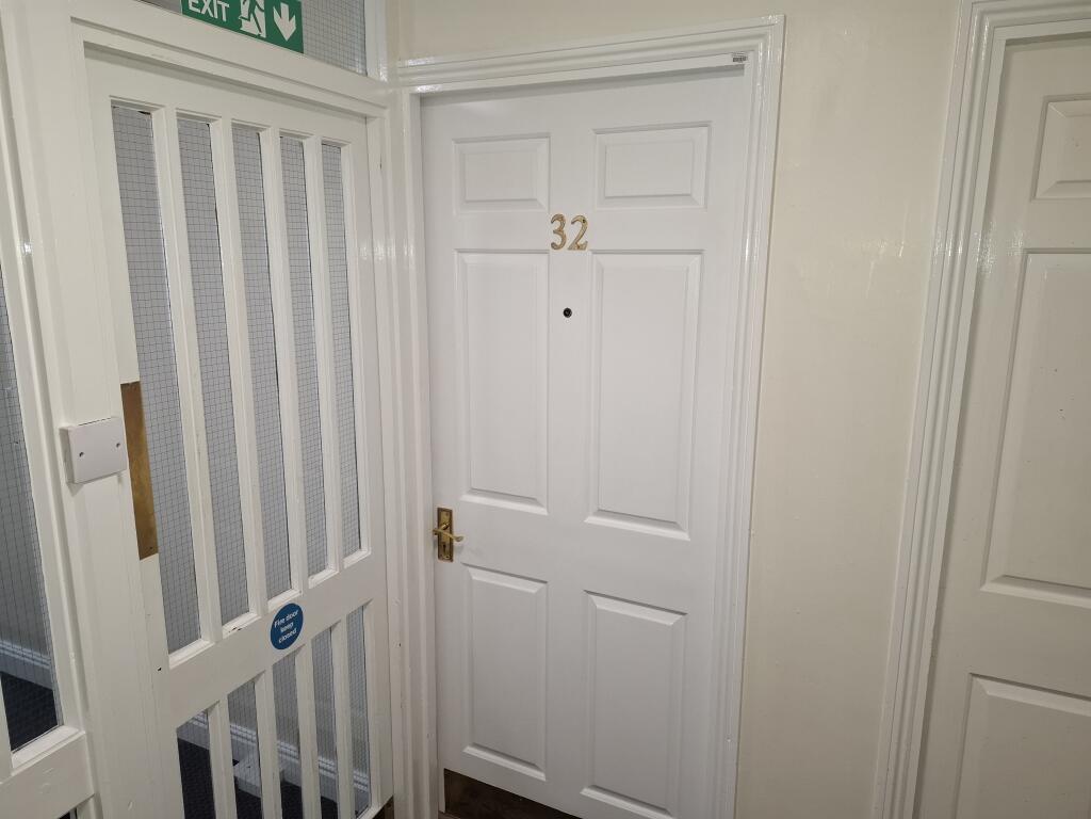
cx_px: 546
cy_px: 410
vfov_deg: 58.9
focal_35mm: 23
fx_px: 725
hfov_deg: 73.9
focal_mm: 5.54
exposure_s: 1/50
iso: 160
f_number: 1.8
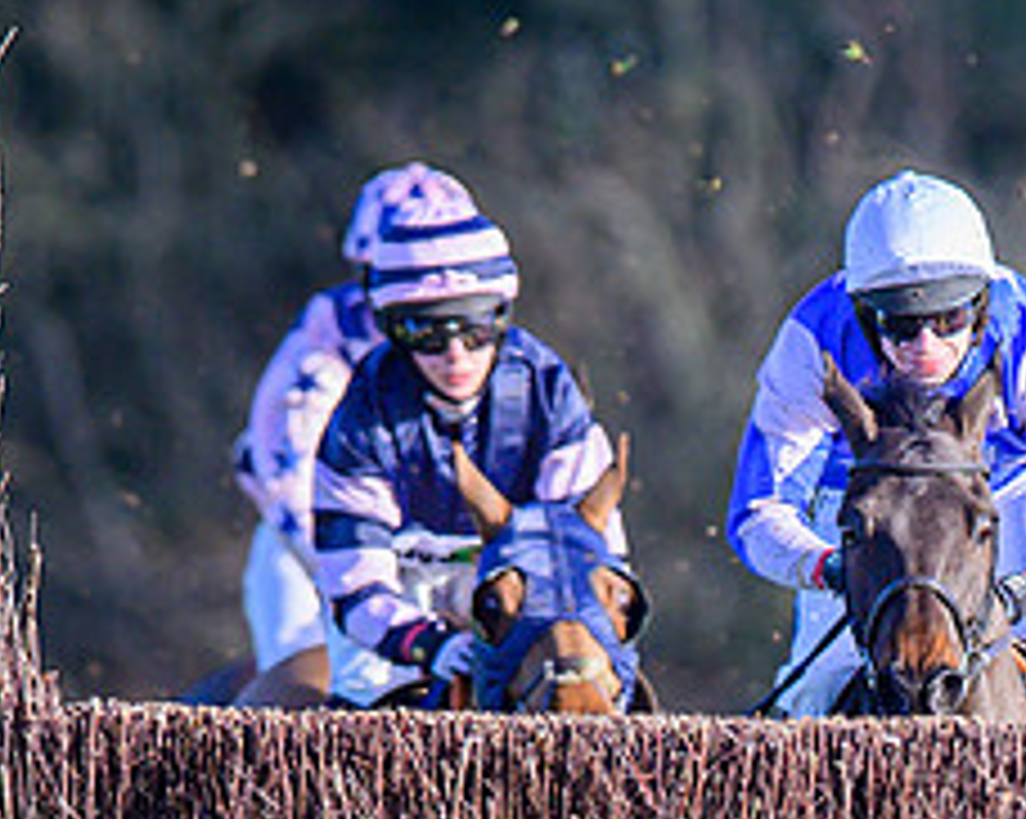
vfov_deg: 1.0
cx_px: 1397
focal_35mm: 1551
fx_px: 47057
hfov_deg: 1.2
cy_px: 521
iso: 400
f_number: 5
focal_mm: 400
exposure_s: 1/2000
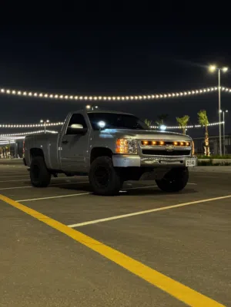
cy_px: 154
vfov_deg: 39.7
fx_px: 427
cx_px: 116
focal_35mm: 48
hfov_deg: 30.3
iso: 500
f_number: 1.78
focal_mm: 6.76
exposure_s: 1/33
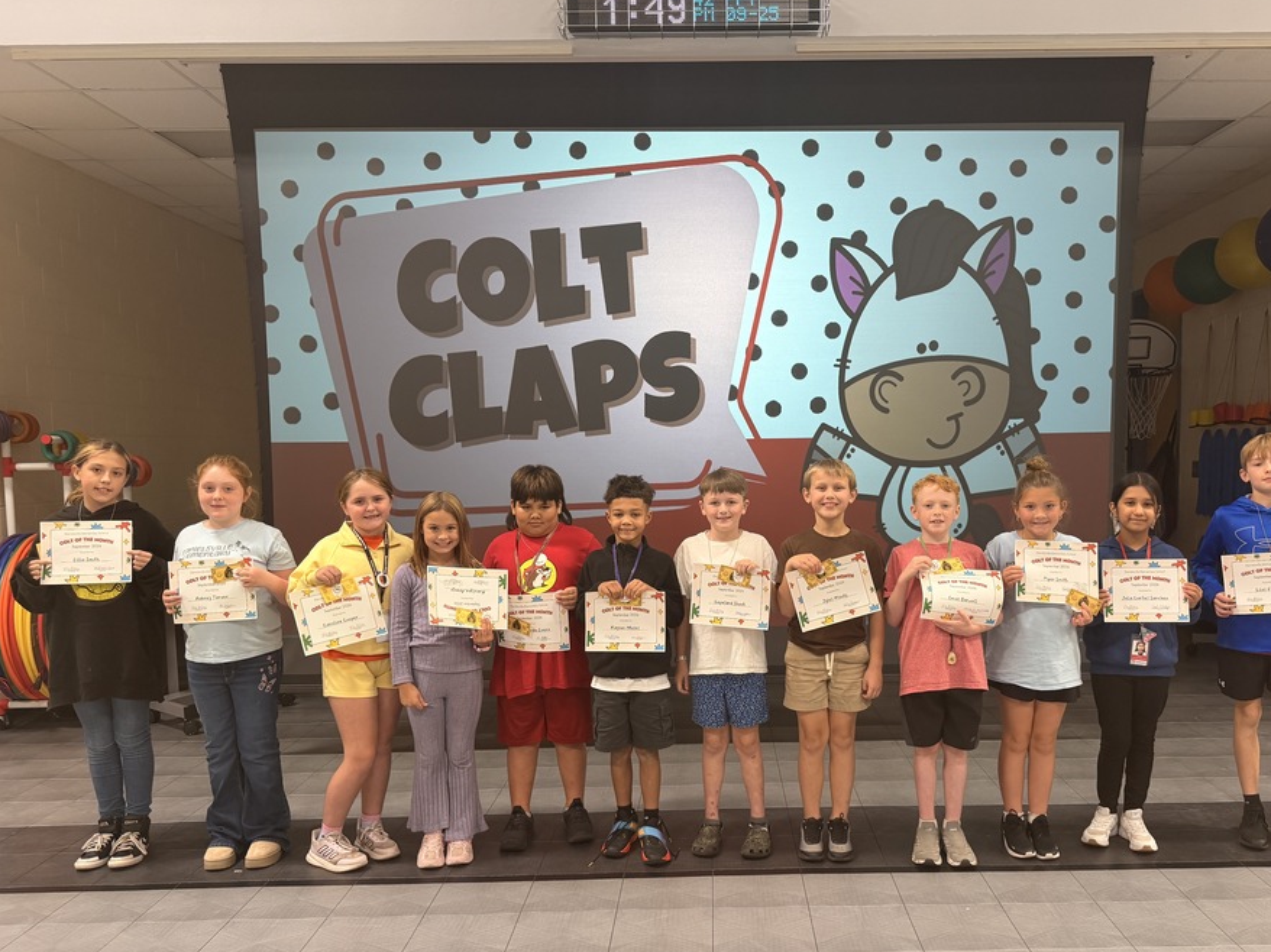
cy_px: 534
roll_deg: +1.3
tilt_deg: -4.6
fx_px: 1028
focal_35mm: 28
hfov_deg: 63.2
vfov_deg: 49.6
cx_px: 717
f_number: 1.78
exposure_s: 1/90
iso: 200
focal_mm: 6.76
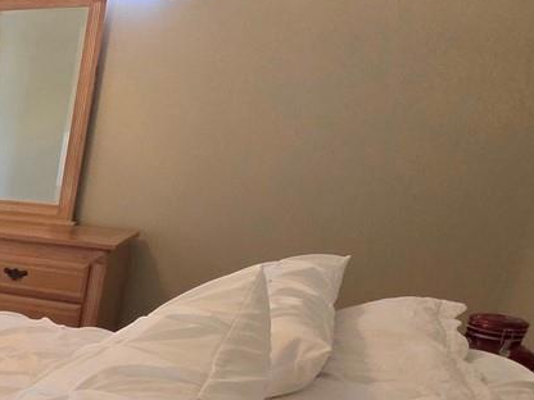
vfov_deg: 27.9
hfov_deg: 25.0
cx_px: -334
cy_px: 371
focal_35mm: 50
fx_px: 771
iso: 400
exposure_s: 1/60.2
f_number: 1.9
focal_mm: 2.2
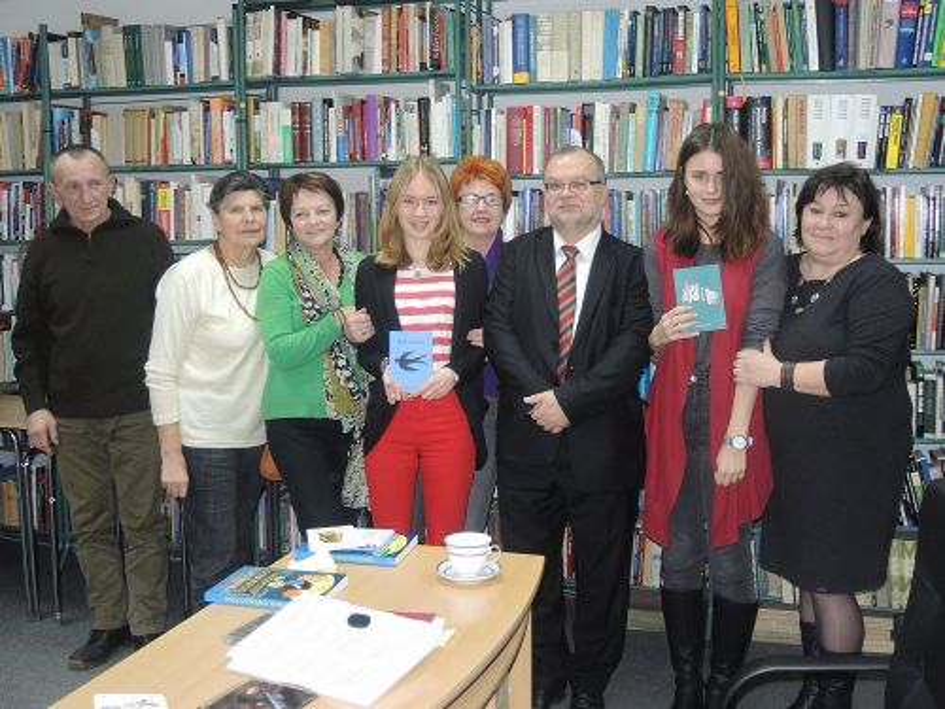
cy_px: 354
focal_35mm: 28
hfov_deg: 63.4
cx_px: 472
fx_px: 764
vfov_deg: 49.7
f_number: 2
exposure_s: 1/30
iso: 200
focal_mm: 6
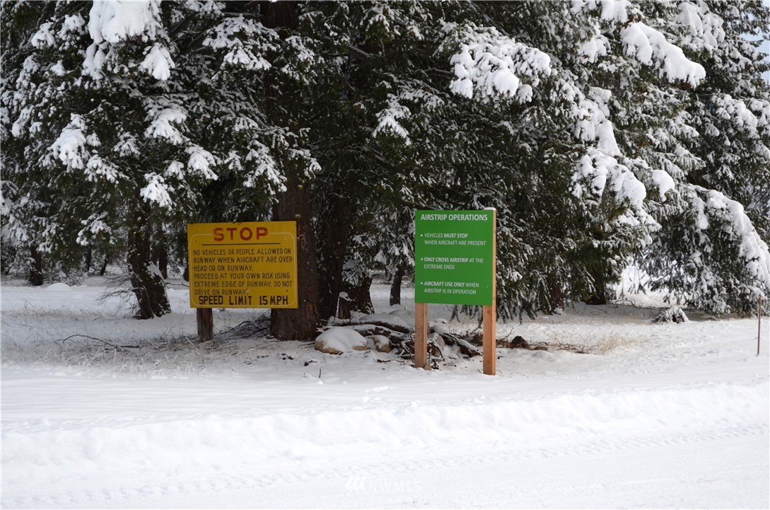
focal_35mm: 82
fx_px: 1761
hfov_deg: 24.7
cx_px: 385
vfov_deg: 16.5
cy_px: 255
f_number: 7.1
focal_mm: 55
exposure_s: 1/200
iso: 200
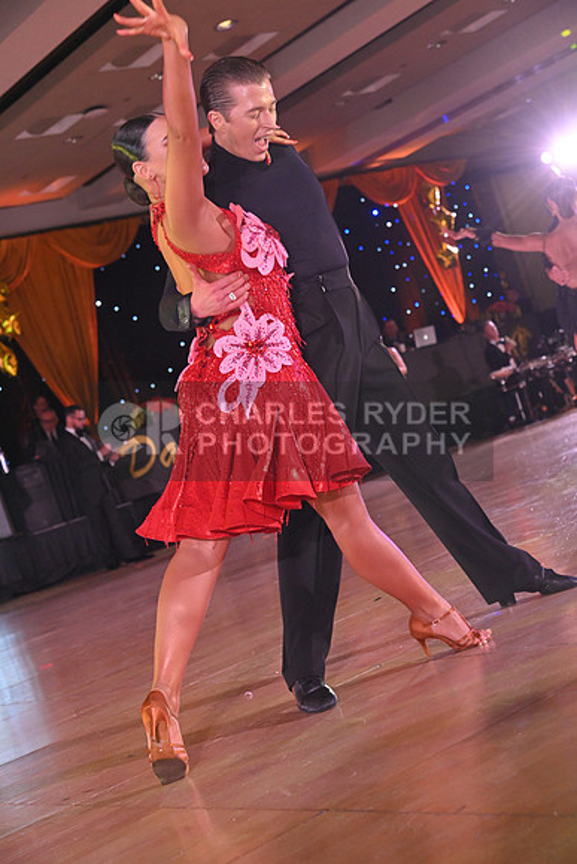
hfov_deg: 23.4
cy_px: 432
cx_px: 288
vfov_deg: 34.5
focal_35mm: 58
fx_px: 1393
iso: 3200
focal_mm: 58
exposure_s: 1/320
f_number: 6.3
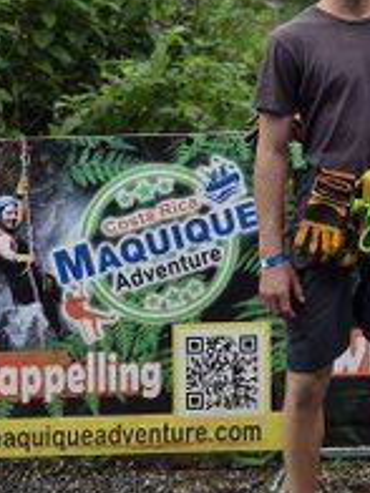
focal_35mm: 75
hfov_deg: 18.2
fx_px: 1069
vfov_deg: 25.4
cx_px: 493
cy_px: 80
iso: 80
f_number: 1.8
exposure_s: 1/2232
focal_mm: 5.4
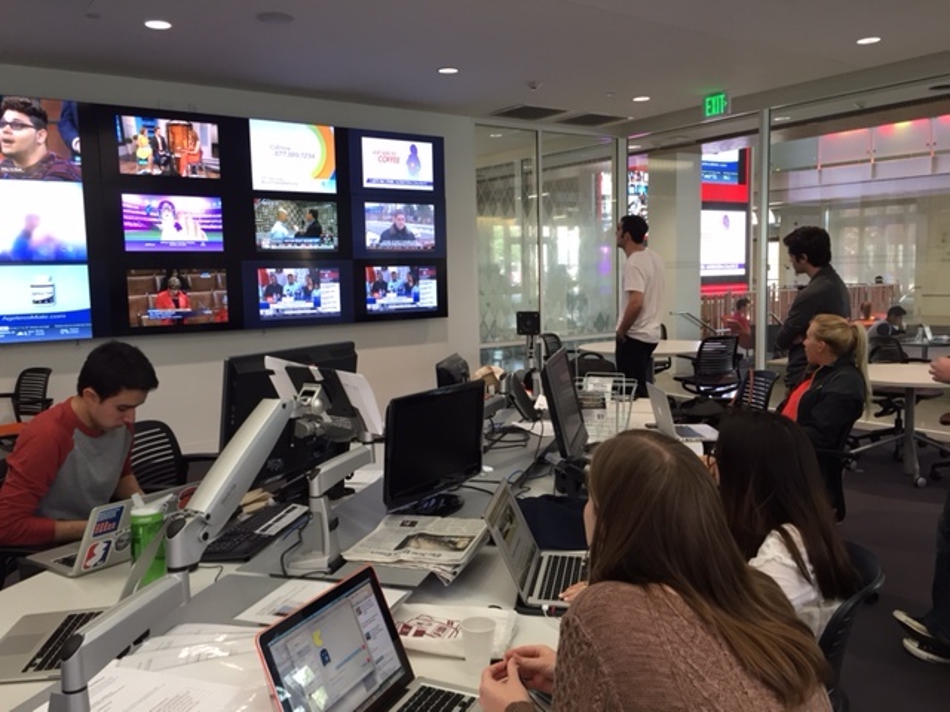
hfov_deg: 61.7
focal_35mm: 29
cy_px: 356
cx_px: 475
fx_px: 796
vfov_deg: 48.2
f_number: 2.2
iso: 64
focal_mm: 4.15
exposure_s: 1/30
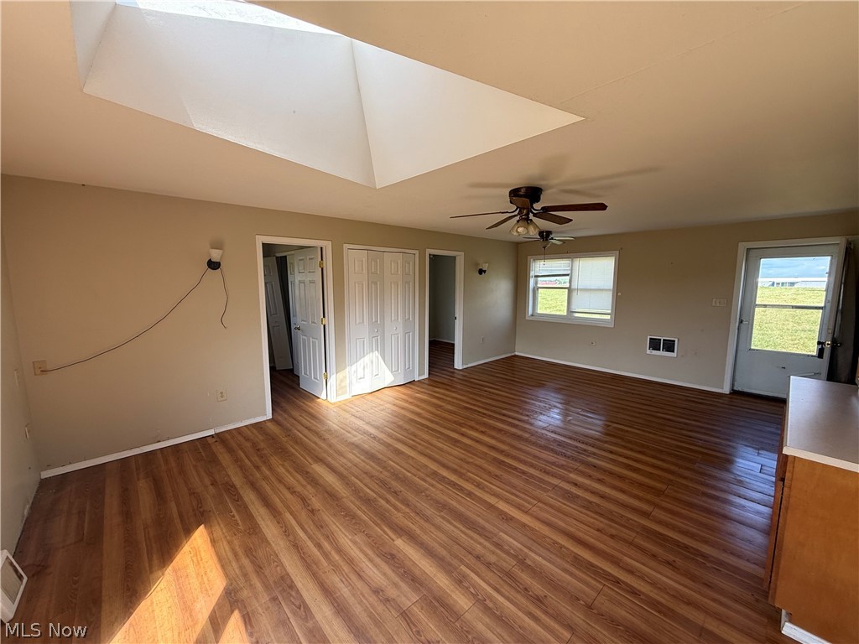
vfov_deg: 85.7
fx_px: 347
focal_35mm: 14
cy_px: 322
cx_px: 430
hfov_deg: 102.1
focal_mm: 2.22
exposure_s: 1/189
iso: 64
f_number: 2.2
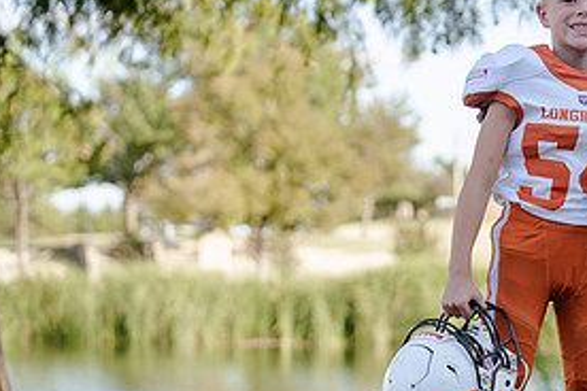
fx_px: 2397
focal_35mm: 147
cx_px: 572
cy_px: 250
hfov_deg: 13.8
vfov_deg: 9.3
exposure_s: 1/320
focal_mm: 70
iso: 125
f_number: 3.2
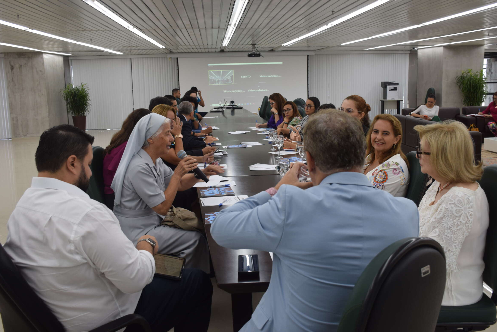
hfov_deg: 57.2
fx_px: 456
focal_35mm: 33
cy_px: 152
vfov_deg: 39.9
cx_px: 258
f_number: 5
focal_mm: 20
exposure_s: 1/100
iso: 400
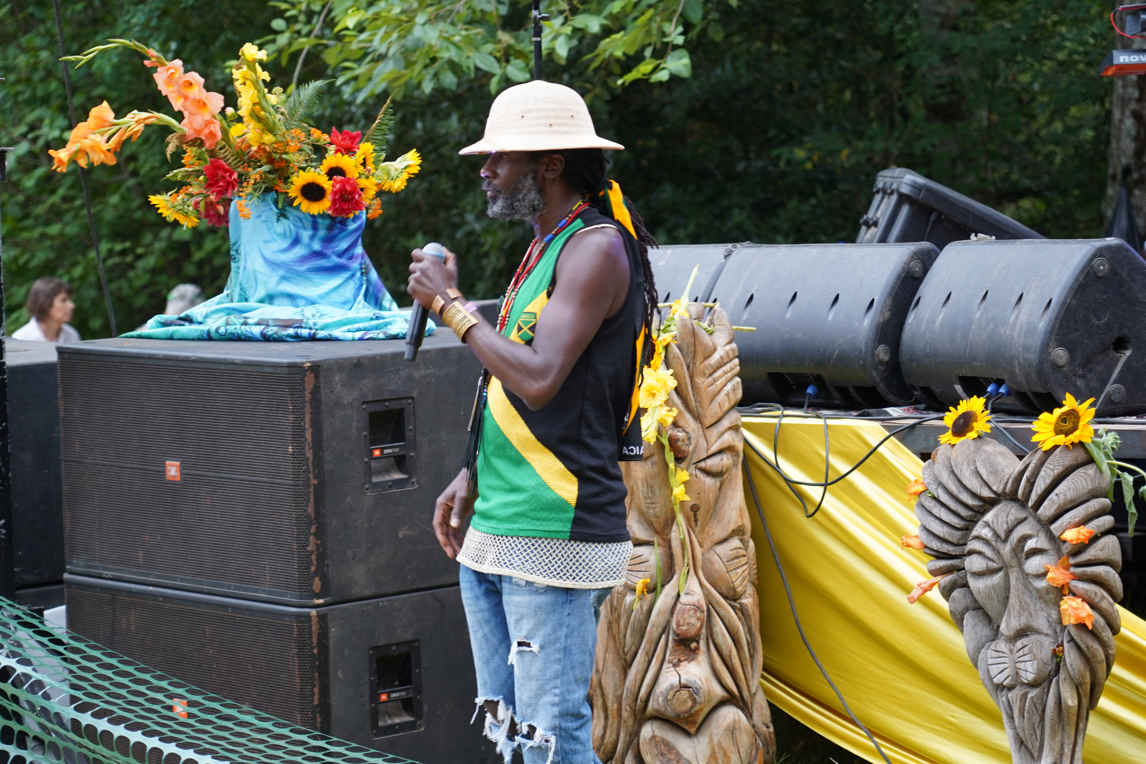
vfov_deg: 12.3
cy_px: 392
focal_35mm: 111
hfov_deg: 18.4
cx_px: 561
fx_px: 3533
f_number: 4
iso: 500
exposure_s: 1/160
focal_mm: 105
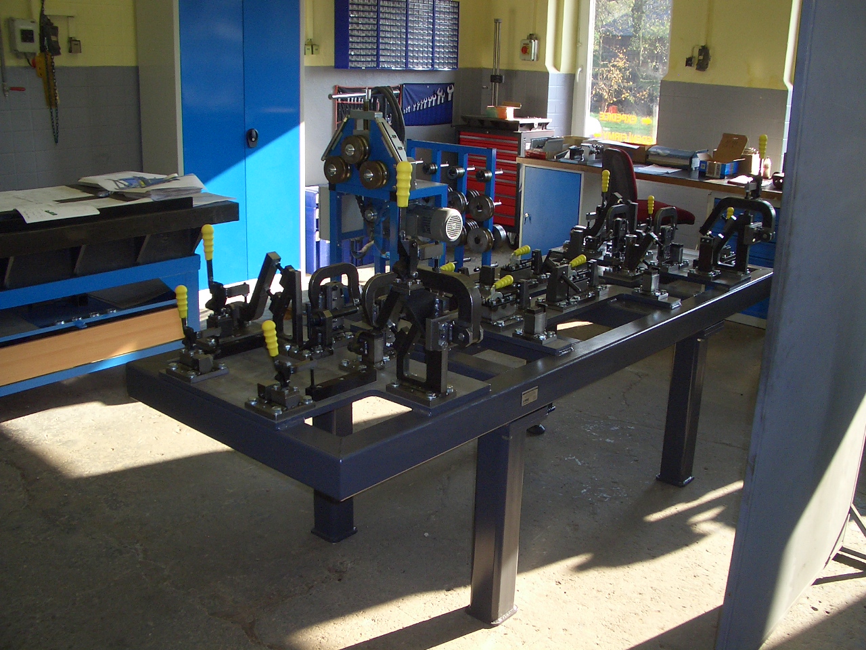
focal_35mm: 35
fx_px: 876
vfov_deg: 40.7
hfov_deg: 52.6
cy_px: 325
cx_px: 433
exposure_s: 1/80
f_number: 4.3
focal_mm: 5.8
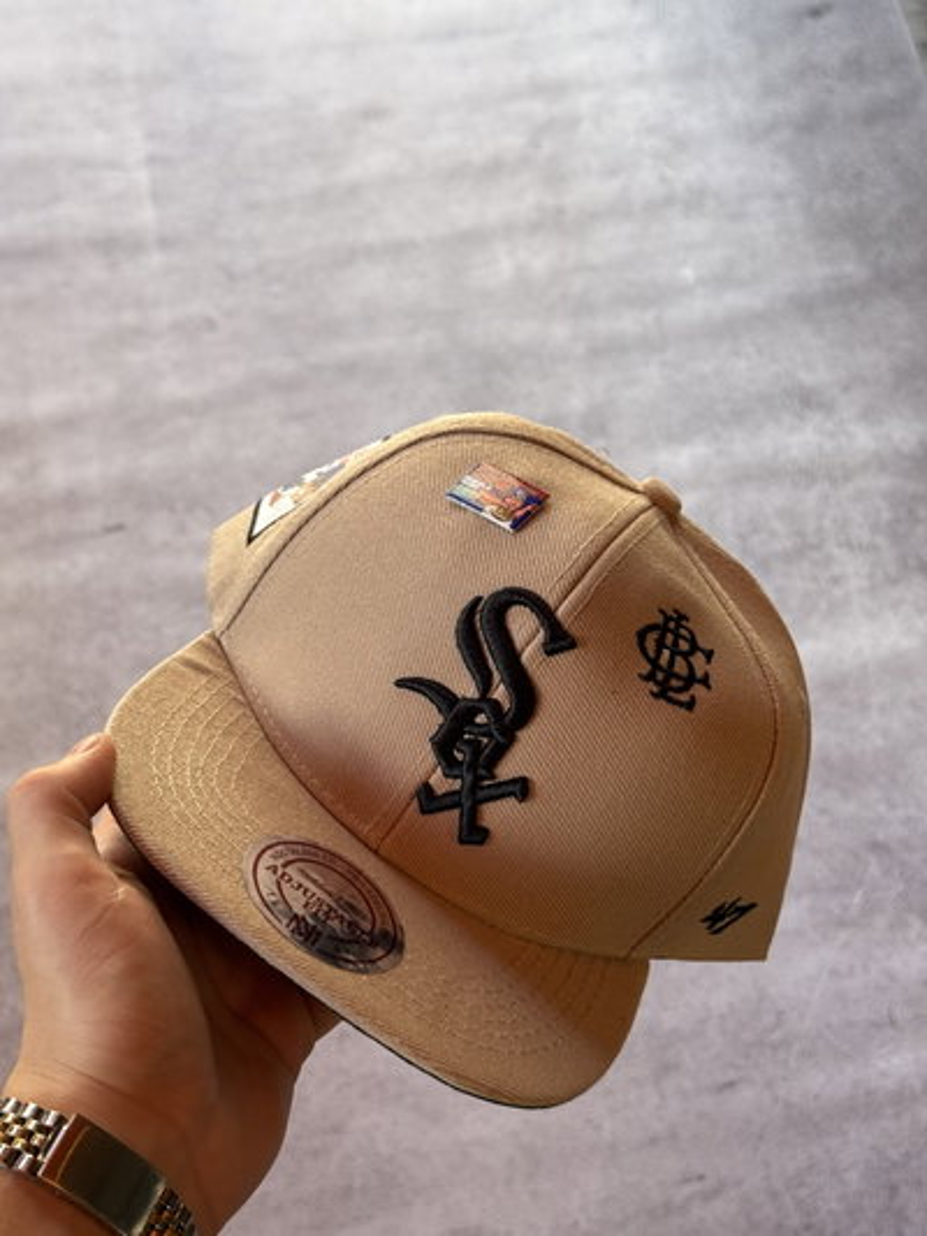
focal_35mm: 48
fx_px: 1713
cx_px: 464
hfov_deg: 30.3
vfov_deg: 39.6
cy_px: 618
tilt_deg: -67.8
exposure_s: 1/122
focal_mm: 6.76
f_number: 1.78
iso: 50
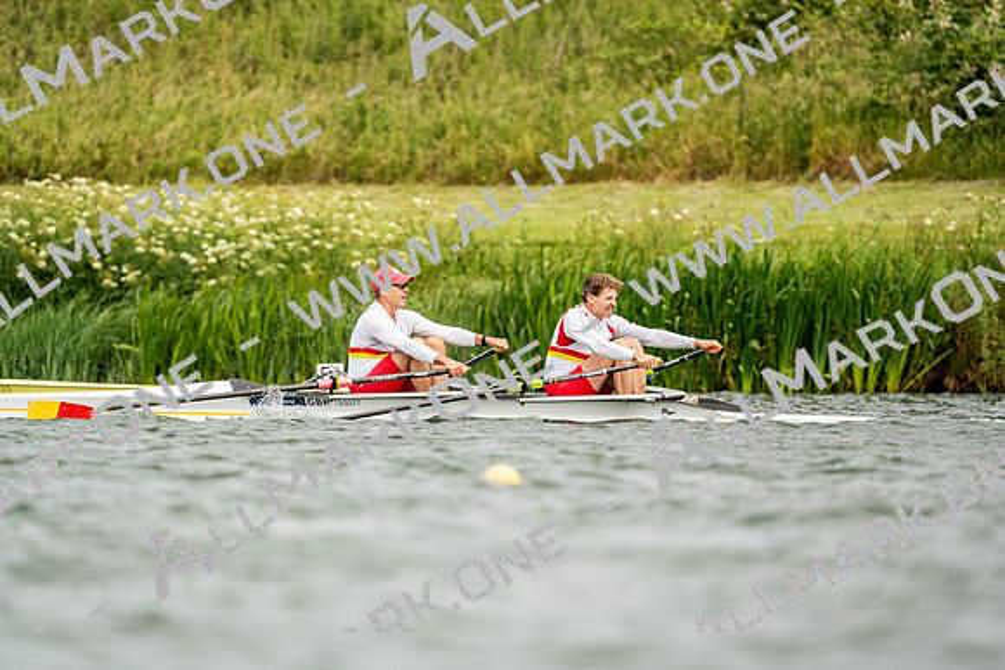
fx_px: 16753
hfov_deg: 3.4
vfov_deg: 2.3
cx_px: 502
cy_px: 335
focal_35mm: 600
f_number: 6.3
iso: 500
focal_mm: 600
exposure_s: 1/2000
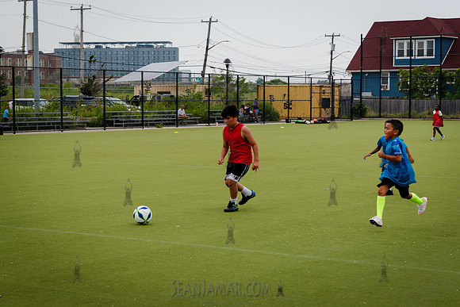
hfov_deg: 27.5
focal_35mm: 73
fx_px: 938
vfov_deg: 18.6
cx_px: 185
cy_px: 170
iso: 250
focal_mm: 60
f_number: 4
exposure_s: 1/1250
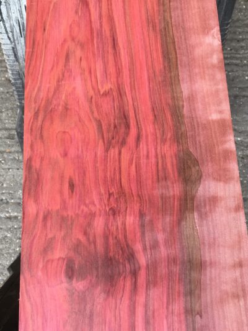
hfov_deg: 48.2
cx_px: 124
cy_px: 166
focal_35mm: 29
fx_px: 277
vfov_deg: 61.6
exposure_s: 1/100
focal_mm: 4.15
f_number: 2.2
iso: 32
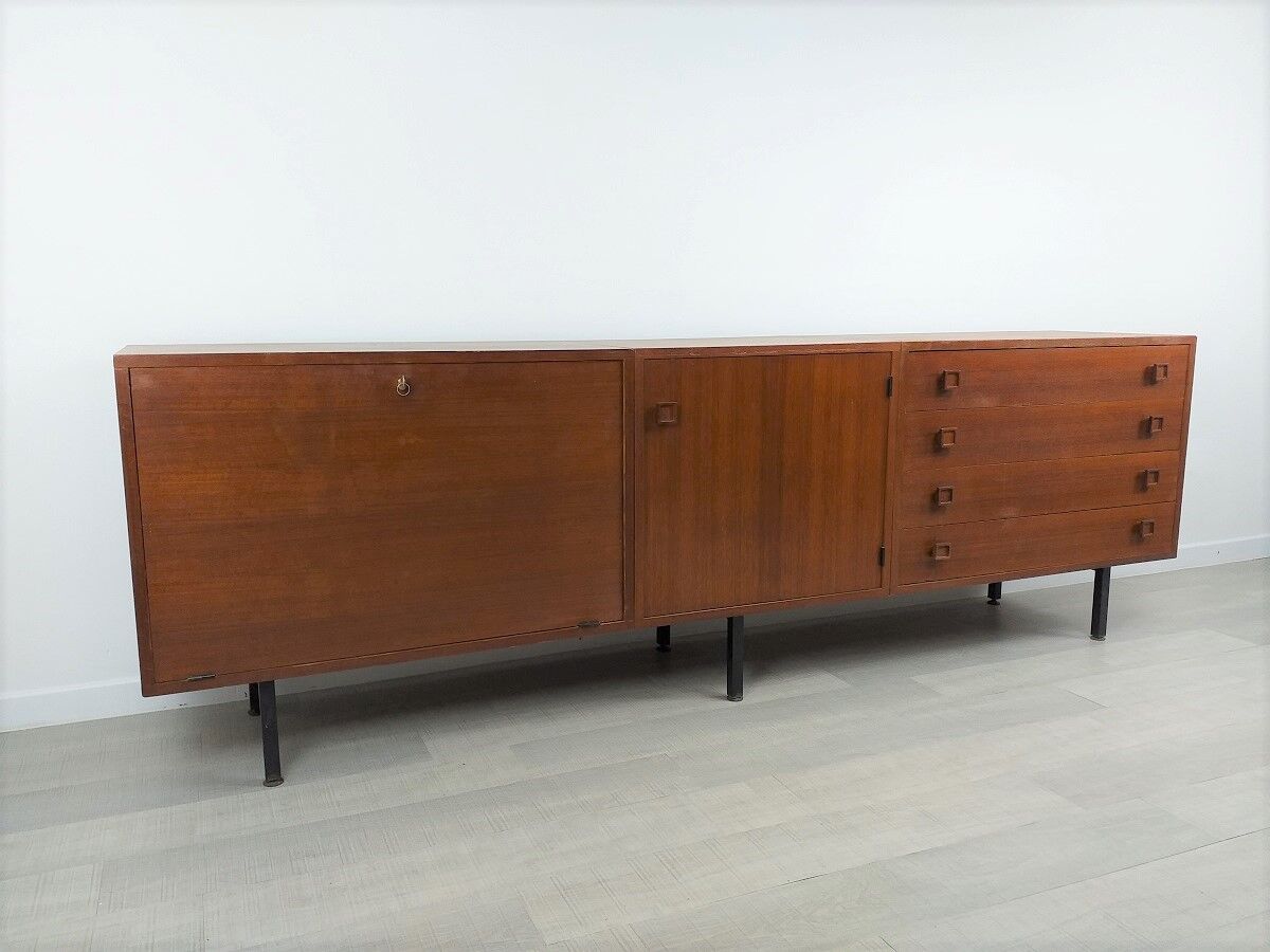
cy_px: 476
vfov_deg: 53.1
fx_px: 954
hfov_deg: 67.3
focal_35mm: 26
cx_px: 635
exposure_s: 1/50
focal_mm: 3.6
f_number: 1.9
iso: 50
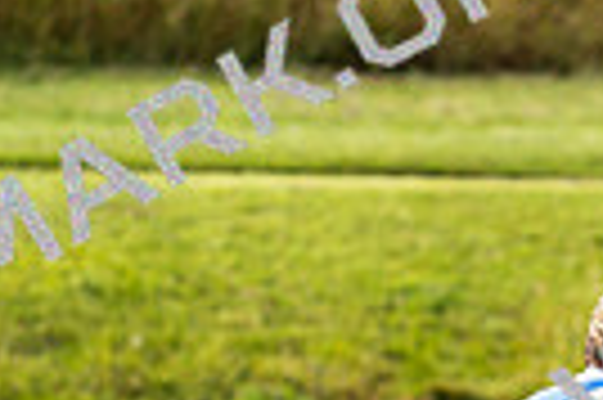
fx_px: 43446
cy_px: 456
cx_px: 1107
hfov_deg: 0.8
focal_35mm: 2597
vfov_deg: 0.5
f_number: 6.3
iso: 400
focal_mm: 600
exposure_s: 1/2000
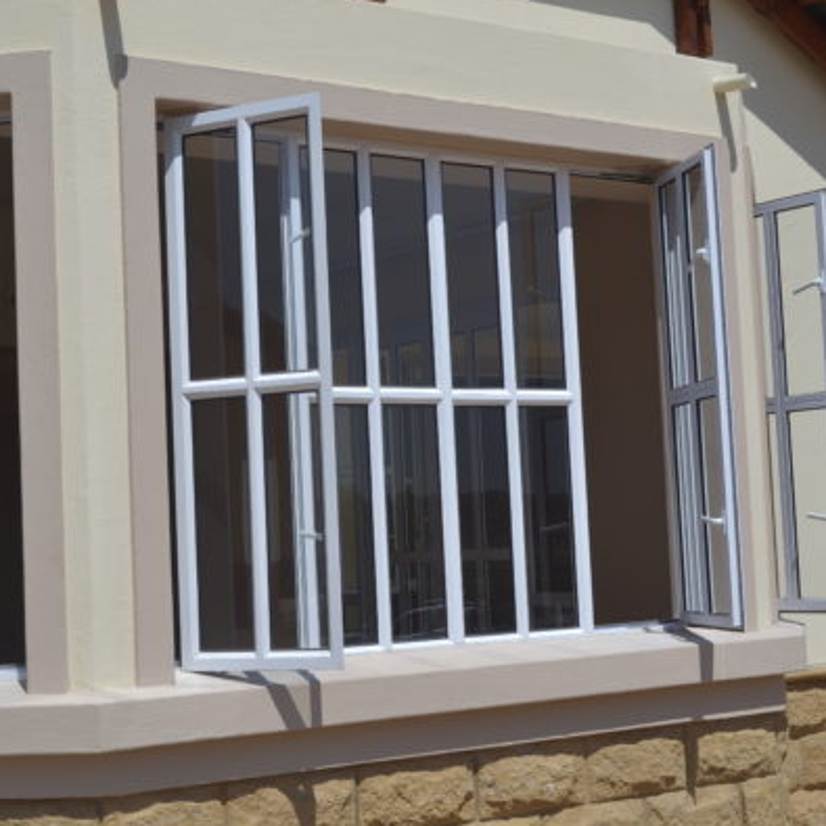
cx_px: 387
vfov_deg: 27.7
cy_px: 410
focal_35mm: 62
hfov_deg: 27.7
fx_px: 1674
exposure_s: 1/320
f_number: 9
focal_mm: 32
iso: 100
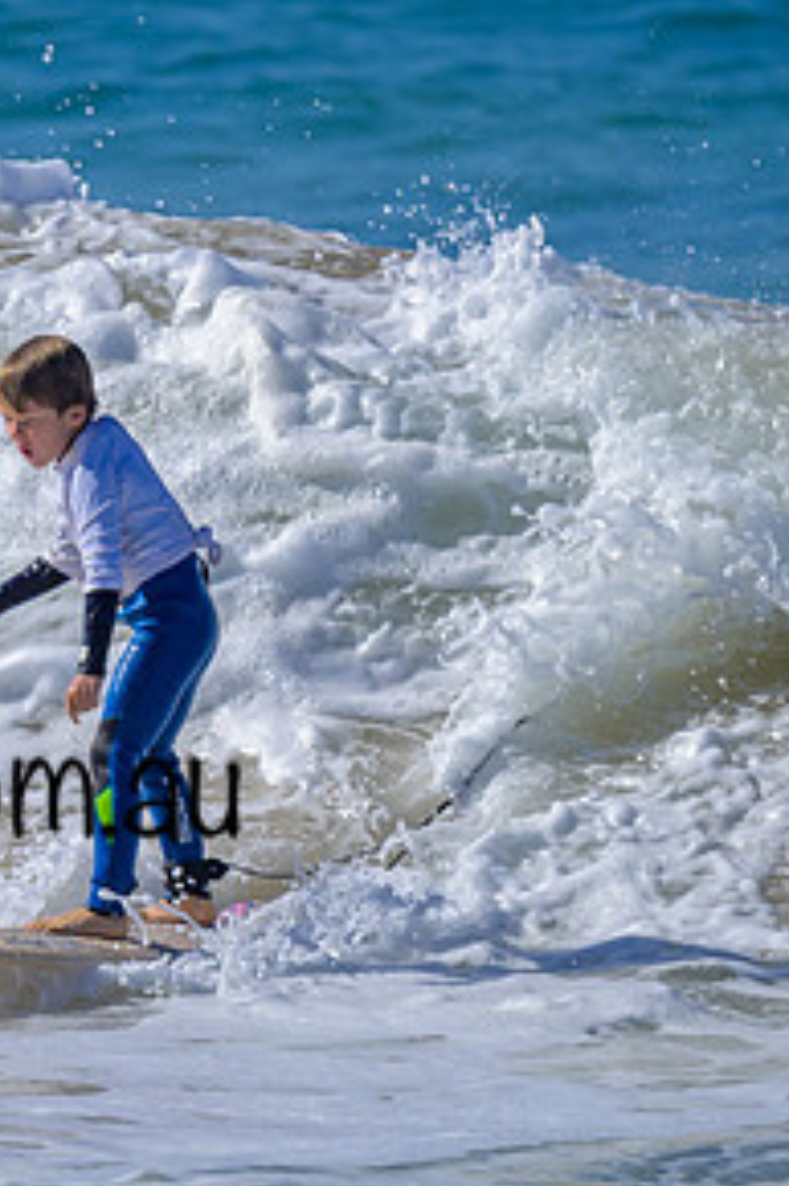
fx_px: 72307
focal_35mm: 2197
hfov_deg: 0.6
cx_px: 250
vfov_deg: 0.9
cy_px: 517
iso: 200
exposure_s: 1/2000
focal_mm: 800
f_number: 6.3
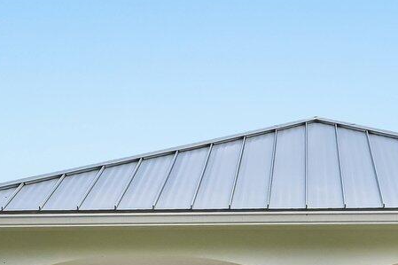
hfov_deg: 19.0
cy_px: 500
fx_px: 1186
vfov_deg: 11.7
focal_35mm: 107
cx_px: 235
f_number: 8
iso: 1000
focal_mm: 23.5
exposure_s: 1/2000
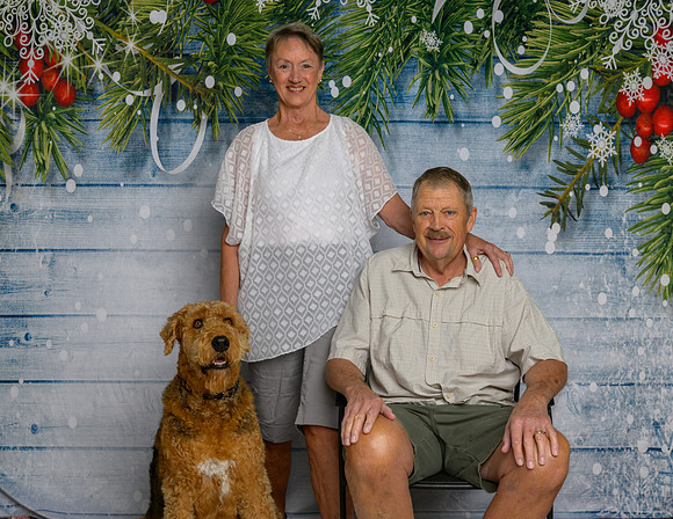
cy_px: 260
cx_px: 337
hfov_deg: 38.9
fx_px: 953
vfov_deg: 30.5
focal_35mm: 49
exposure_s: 1/125
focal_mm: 44
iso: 400
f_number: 10
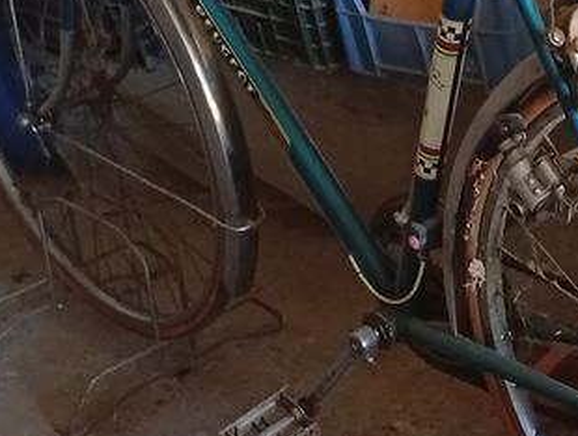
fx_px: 1456
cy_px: 122
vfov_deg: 17.0
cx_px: 509
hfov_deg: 22.0
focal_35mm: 87
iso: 420
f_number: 1.8
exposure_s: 1/33.3
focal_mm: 3.84
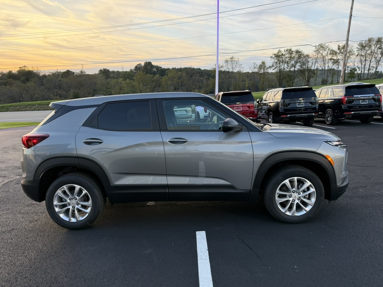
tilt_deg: -11.0
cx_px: 192
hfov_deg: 71.6
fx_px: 266
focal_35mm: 24
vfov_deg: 56.8
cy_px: 144
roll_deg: -0.3
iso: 160
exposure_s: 1/162
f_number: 1.78
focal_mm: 6.76
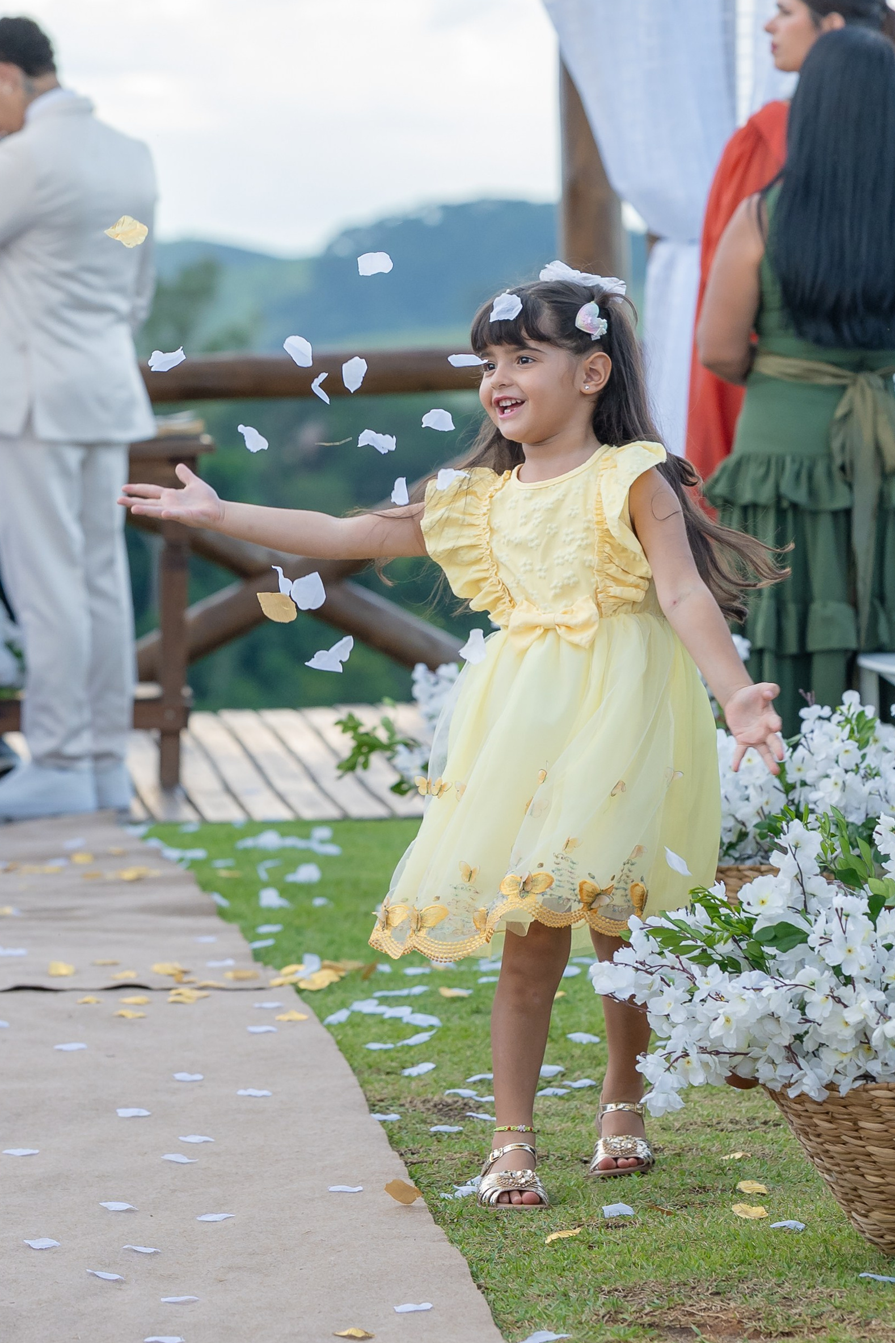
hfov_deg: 6.7
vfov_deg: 10.0
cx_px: 605
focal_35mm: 206
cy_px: 437
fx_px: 7681
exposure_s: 1/640
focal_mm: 85
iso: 400
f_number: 3.5
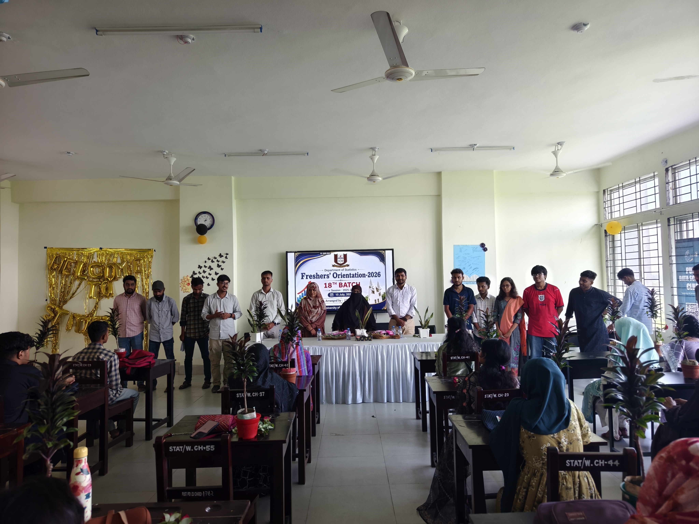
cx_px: 350
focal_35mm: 23
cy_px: 262
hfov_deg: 73.9
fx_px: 464
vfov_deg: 58.9
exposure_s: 1/100
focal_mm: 8.67
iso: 116
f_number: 1.75
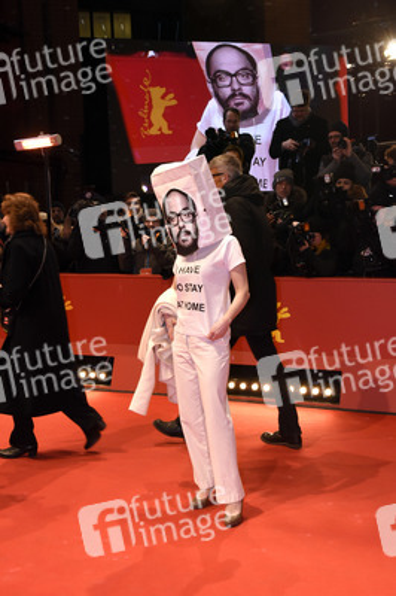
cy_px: 298
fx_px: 645
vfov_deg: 49.6
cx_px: 198
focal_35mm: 39
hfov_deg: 34.2
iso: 1250
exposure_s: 1/125
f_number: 5.6
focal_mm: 26
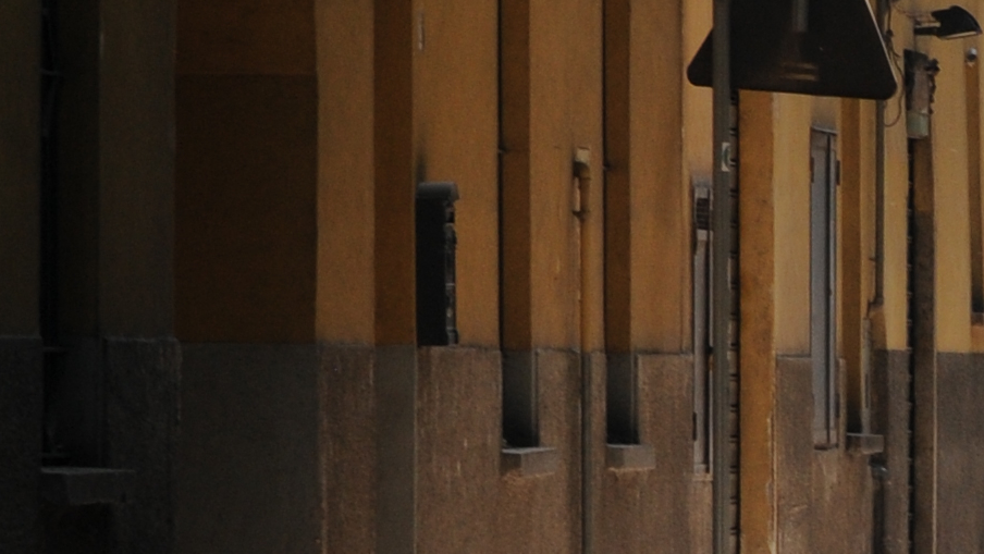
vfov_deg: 2.3
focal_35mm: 521
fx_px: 13597
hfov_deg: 4.1
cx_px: 1259
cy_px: 588
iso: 250
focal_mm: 70
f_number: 6.3
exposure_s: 1/160
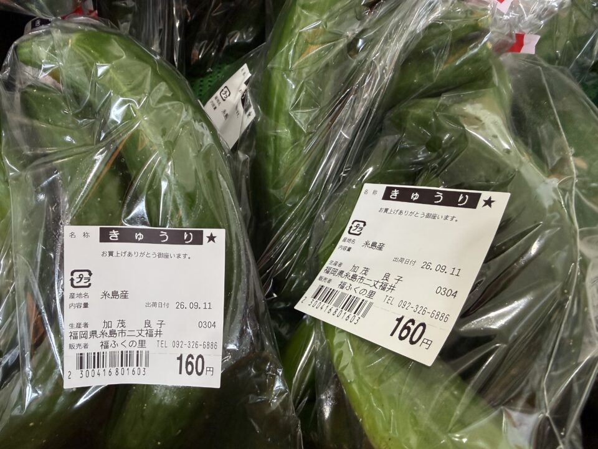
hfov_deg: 71.6
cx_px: 299
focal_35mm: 24
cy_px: 224
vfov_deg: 56.8
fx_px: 415
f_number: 2.2
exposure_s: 1/120
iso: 320
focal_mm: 2.22
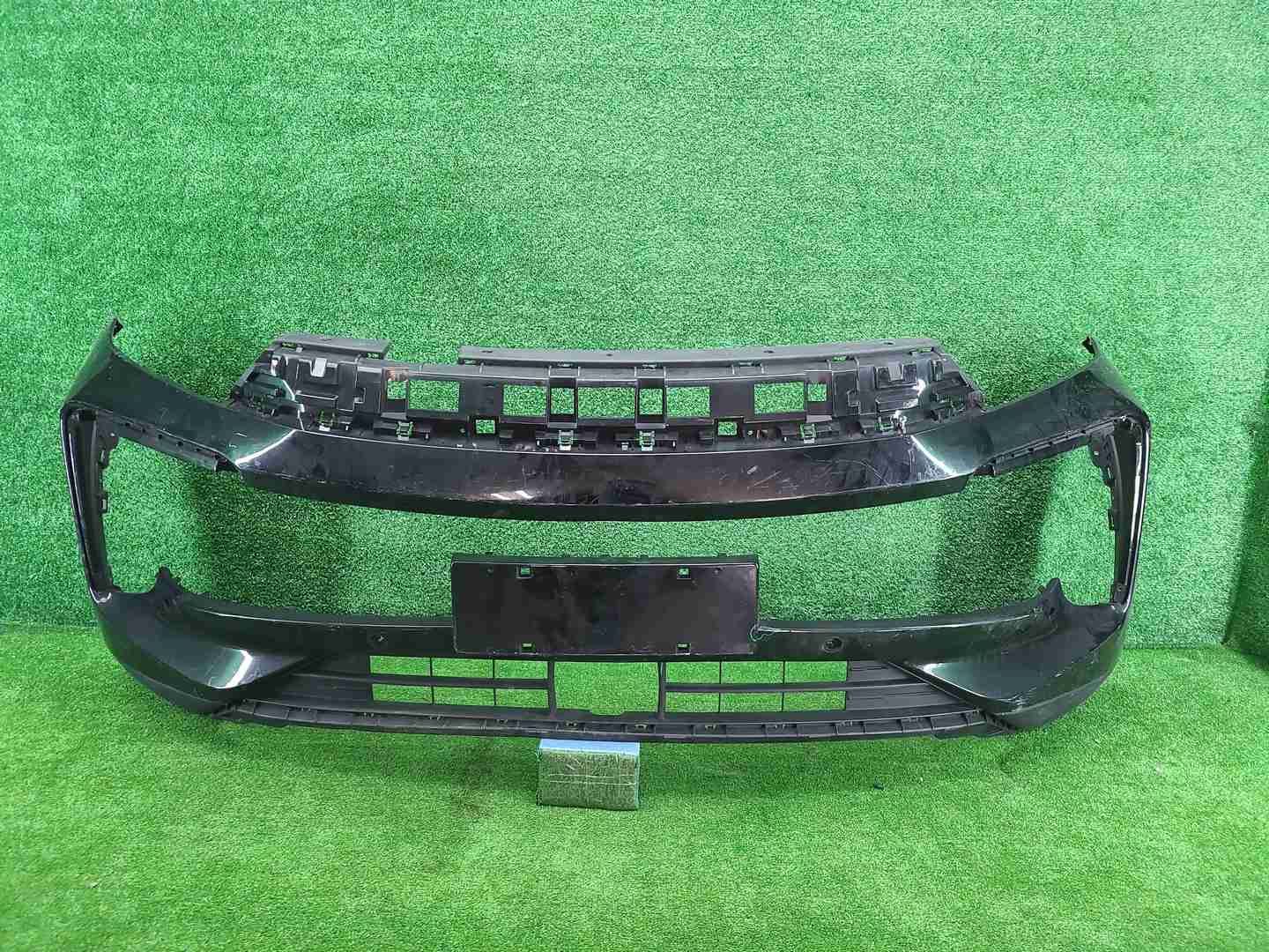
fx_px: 953
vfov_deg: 53.1
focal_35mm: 26
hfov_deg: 67.3
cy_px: 476
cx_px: 634
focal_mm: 5.4
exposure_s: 1/50
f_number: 1.8
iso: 336
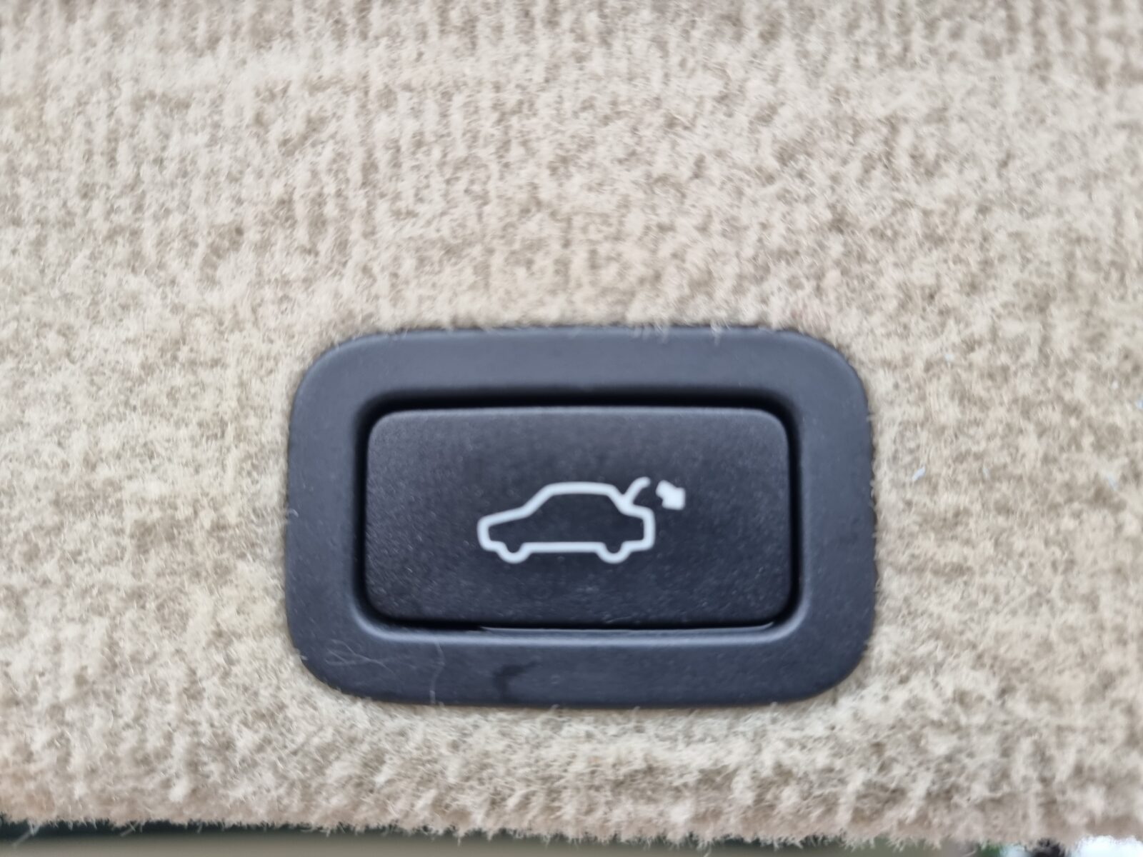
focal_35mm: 24
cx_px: 572
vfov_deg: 56.8
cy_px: 428
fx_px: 792
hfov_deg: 71.6
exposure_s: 1/100
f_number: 1.8
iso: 125
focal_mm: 6.7
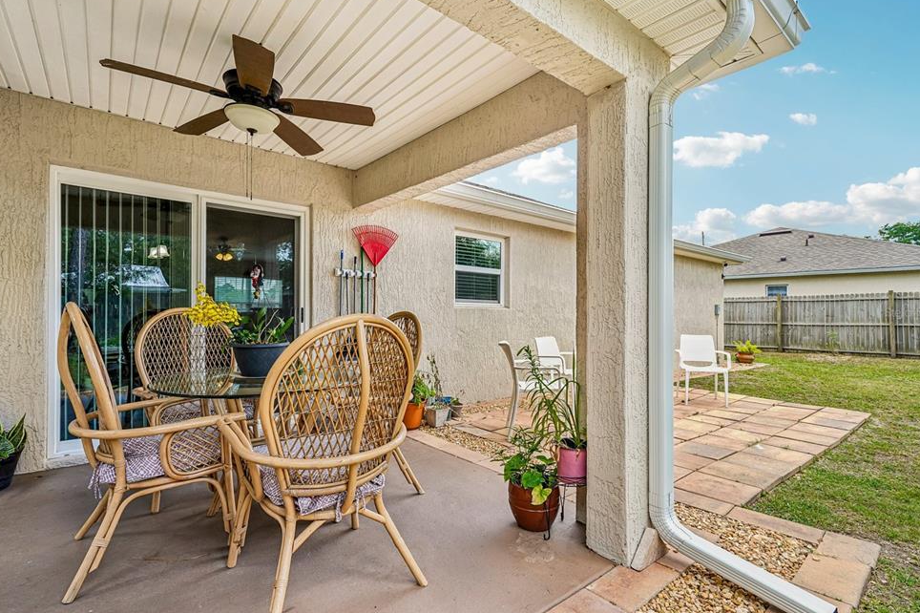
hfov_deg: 93.3
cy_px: 312
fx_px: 434
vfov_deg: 70.4
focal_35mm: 17
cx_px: 450
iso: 50
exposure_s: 1/15
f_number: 8
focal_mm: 16
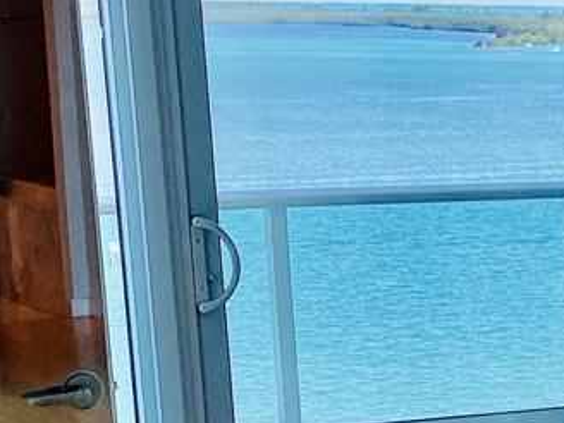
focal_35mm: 127
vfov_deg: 11.4
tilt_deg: -13.7
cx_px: 1071
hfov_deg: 13.6
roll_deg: -1.4
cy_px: 533
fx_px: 2069
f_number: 1.8
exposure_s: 1/344
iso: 32
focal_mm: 4.25
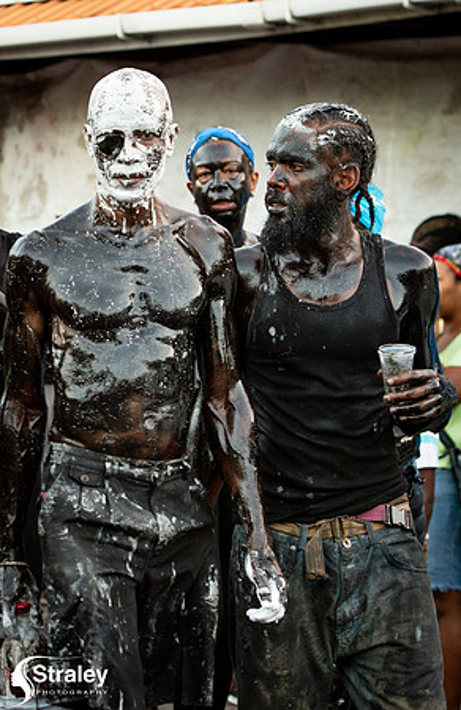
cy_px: 305
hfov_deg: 8.6
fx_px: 3042
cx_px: -36
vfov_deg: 13.3
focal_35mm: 155
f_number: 5
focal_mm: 90
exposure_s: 1/200
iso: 1100
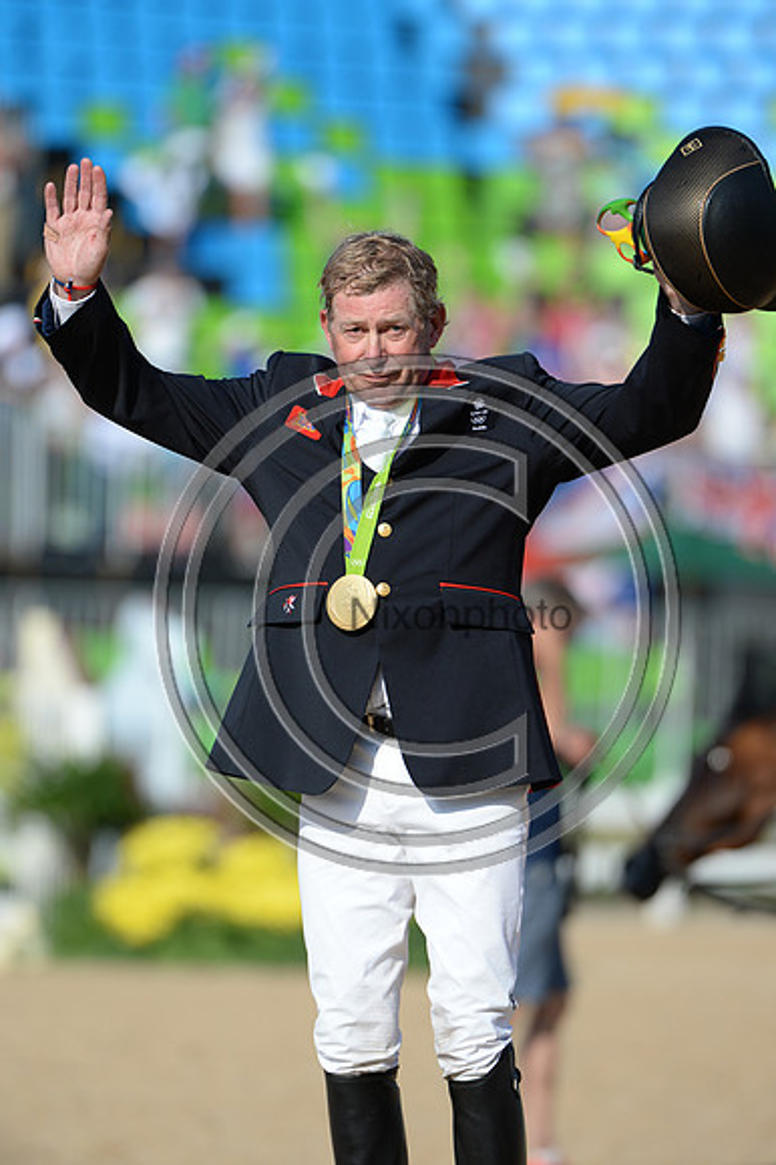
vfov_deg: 5.2
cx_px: 388
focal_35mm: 400
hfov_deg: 3.4
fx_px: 12948
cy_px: 582
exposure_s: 1/1250
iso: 250
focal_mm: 400
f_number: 5.6
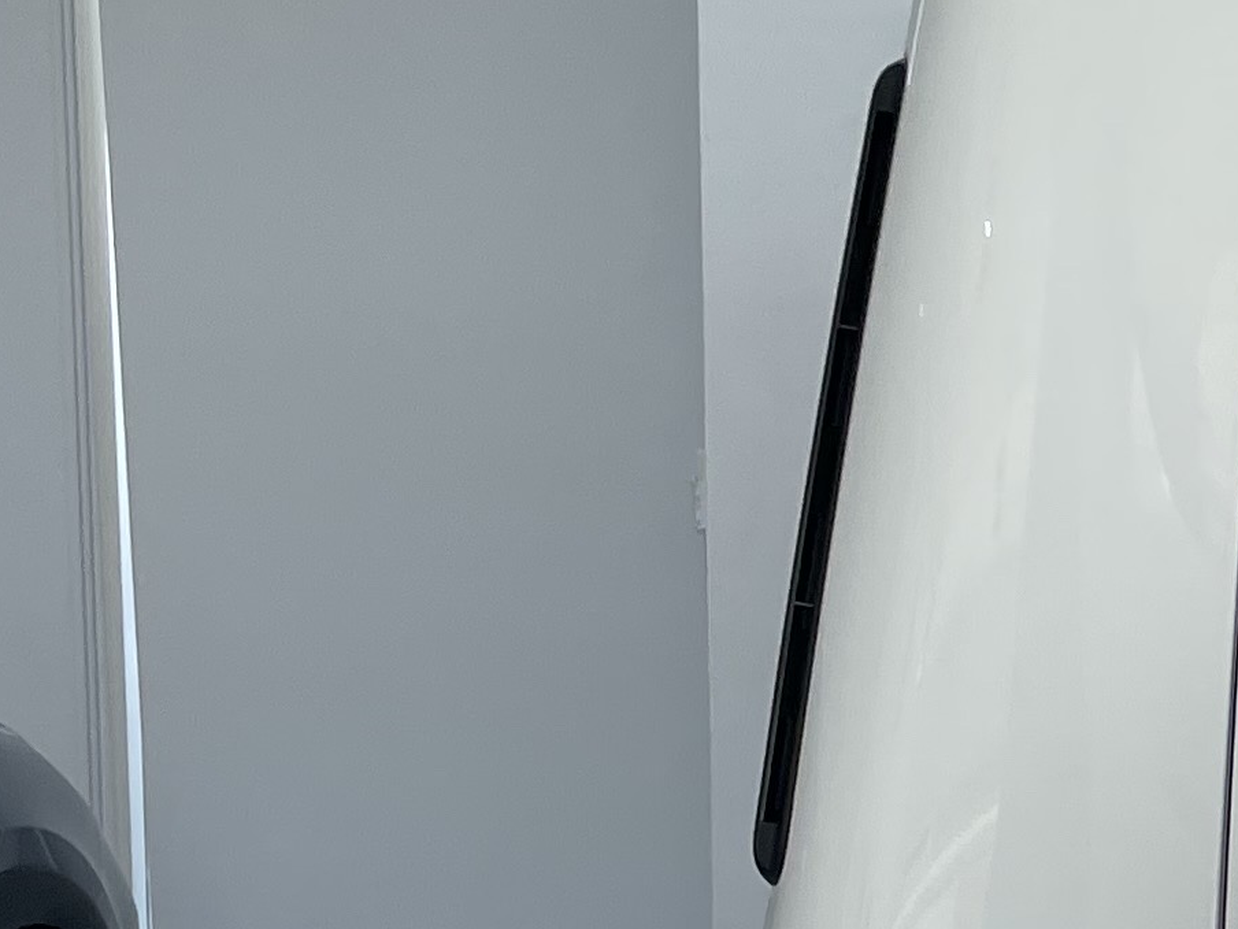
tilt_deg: -8.5
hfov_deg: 15.3
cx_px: 2023
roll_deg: -1.4
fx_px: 4149
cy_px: 973
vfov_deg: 12.6
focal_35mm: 116
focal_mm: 4.2
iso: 32
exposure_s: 1/875
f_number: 1.6
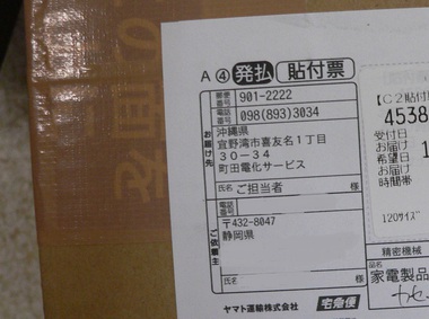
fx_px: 445
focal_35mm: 36
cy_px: 160
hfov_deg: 51.5
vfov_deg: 39.5
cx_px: 214
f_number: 2.8
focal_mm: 6
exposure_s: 1/60
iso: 200
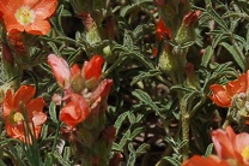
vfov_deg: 2.4
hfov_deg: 3.6
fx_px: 3978
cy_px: -52
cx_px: 97
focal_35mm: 576
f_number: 8
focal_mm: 80
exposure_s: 1/1000
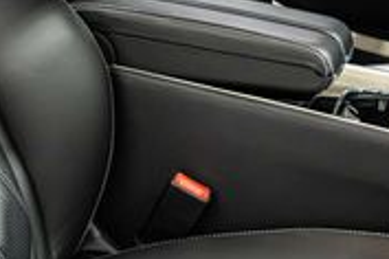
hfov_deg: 22.4
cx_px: -7
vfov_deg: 15.1
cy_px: -67
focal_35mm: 87
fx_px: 940
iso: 1600
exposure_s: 1/13
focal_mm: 24
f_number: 4
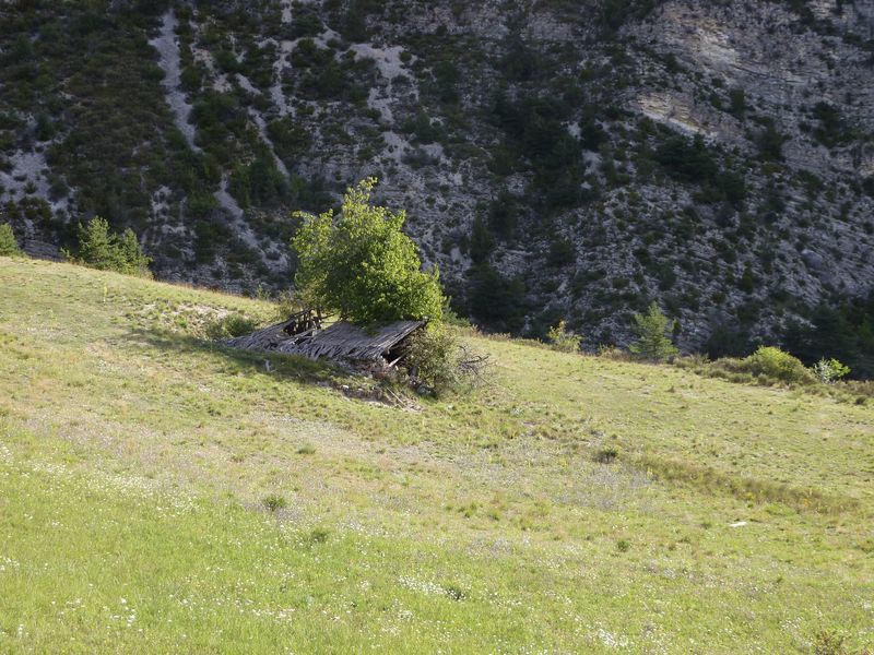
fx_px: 1490
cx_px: 437
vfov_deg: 24.8
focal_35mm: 59
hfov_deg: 32.7
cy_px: 328
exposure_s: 1/160
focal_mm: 9.7
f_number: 3.9
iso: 80
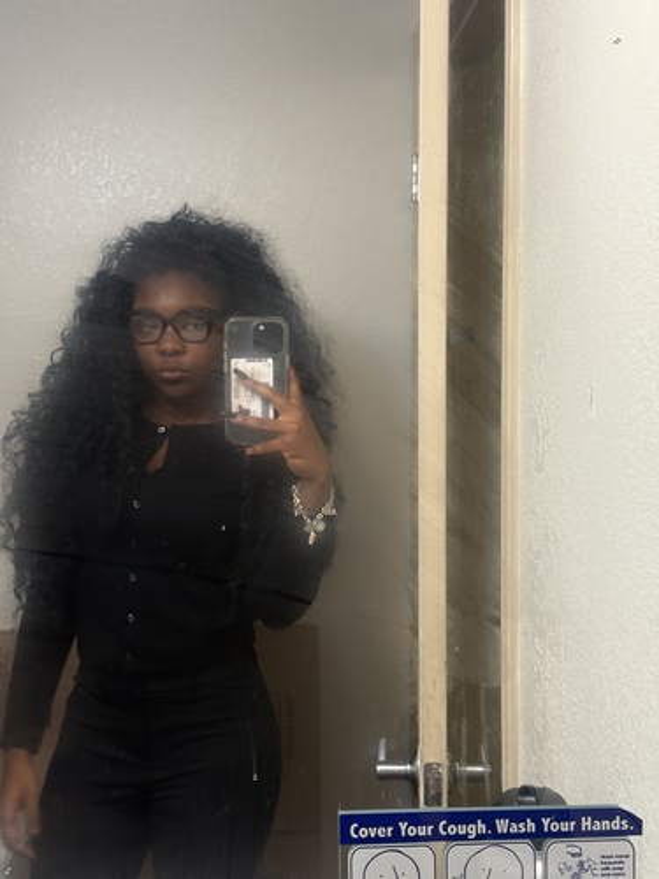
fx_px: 1218
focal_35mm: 48
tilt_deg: -5.2
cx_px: 330
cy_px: 440
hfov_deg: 30.3
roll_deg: +0.5
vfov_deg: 39.7
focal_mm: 6.76
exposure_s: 1/60
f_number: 1.78
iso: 100
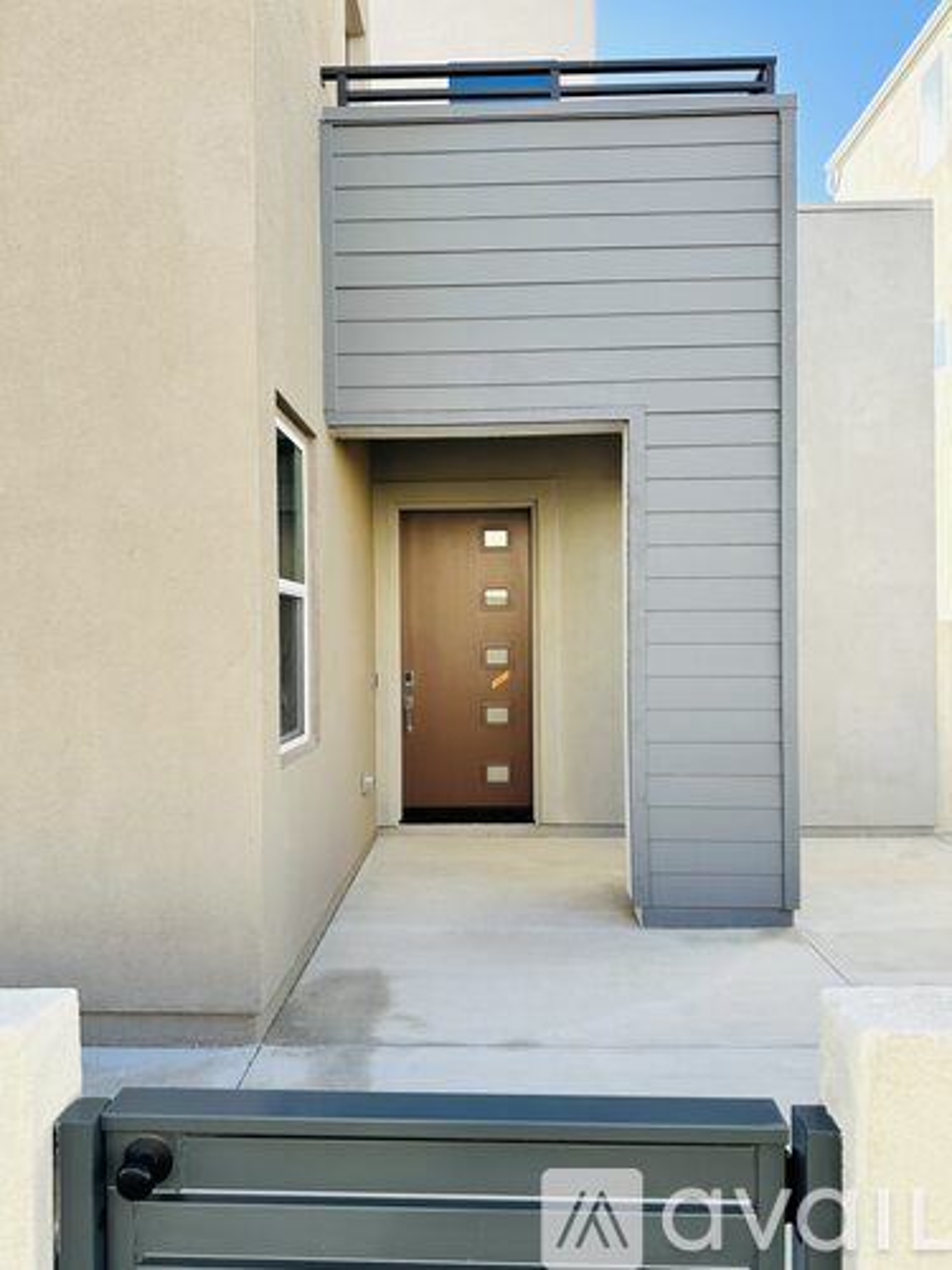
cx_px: 476
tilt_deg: +0.4
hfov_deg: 56.8
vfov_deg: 71.6
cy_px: 635
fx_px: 880
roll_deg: +0.2
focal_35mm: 24
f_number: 1.78
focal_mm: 6.86
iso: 80
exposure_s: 1/680
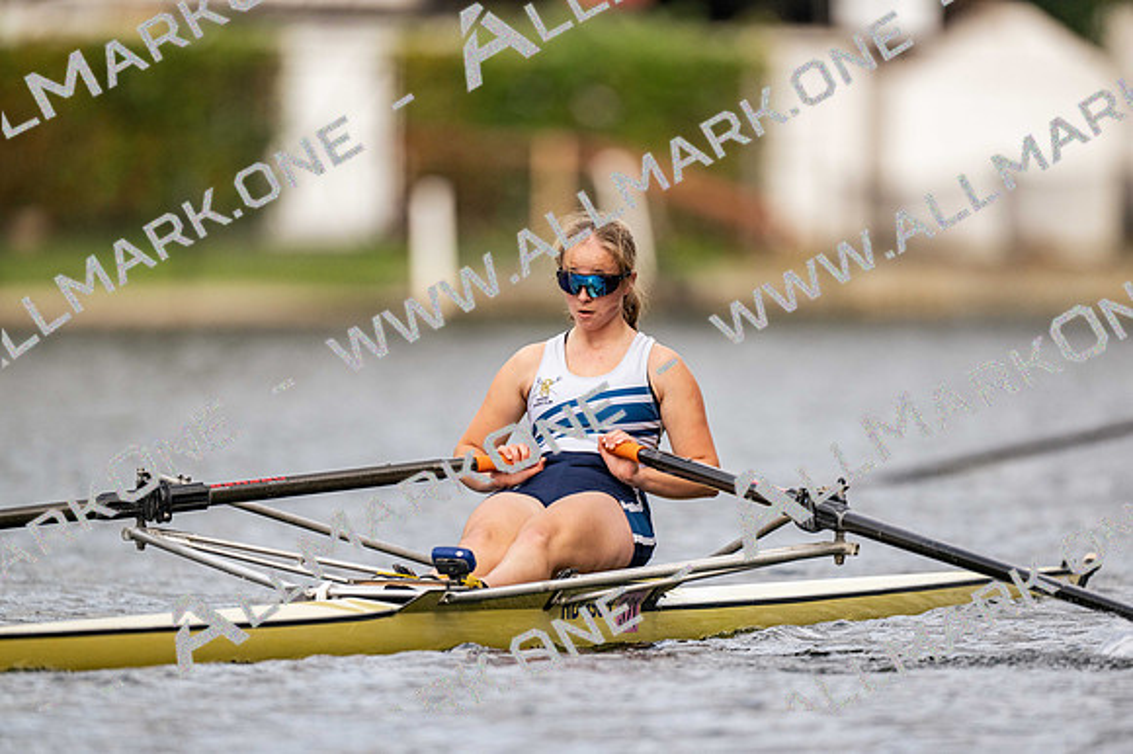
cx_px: 566
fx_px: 18876
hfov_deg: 3.4
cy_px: 377
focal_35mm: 600
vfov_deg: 2.3
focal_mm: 600
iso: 800
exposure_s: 1/2500
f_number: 4
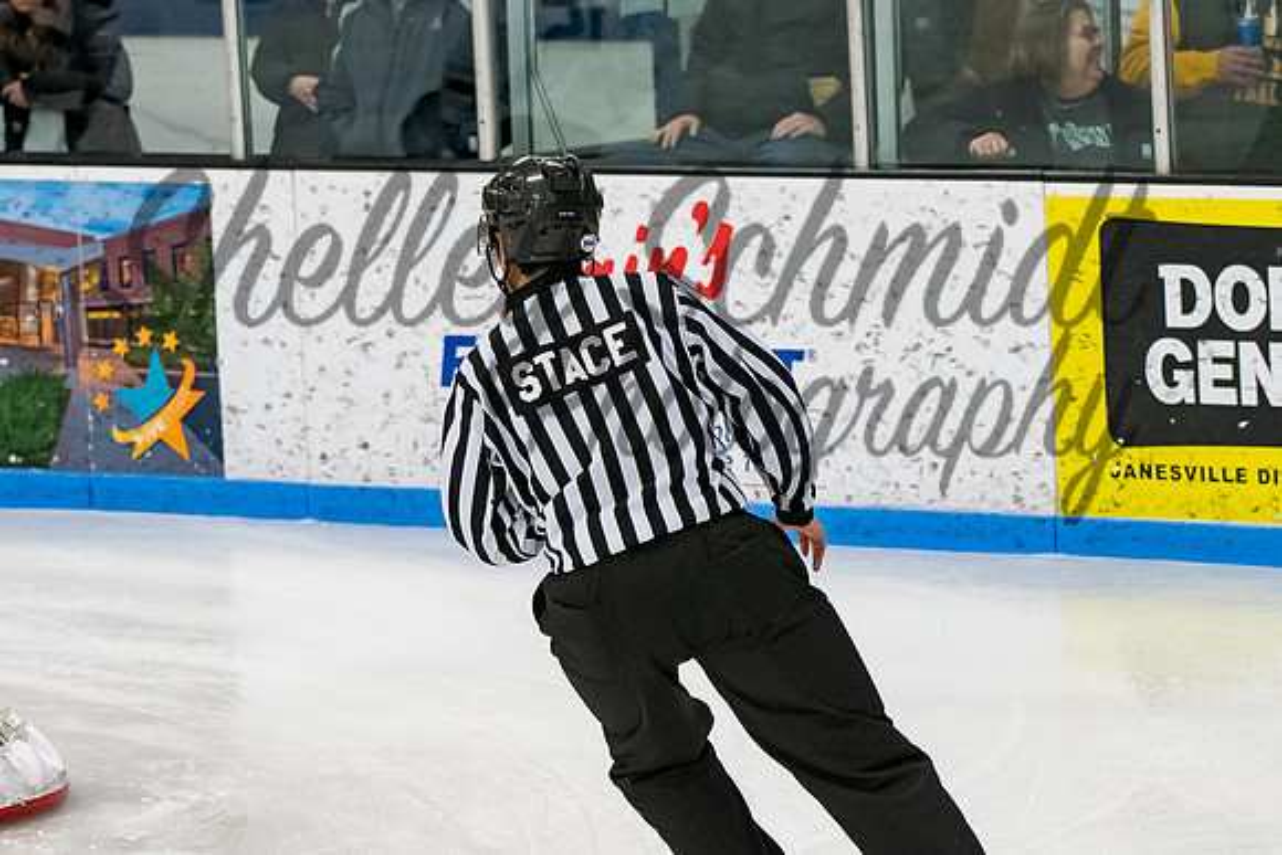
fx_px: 8415
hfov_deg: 8.7
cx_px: 555
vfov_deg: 5.8
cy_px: 354
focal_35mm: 236
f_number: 3.5
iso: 2500
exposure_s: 1/800
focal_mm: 105
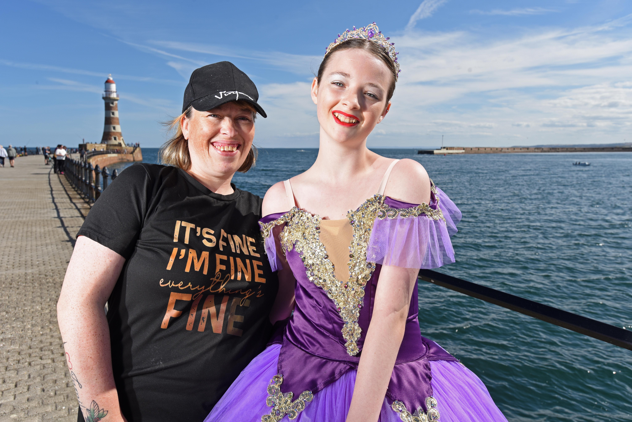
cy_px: 211
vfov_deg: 46.4
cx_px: 316
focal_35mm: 28
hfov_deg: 65.5
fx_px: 492
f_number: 10
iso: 100
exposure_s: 1/200
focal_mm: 28
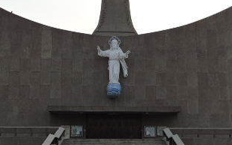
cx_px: 107
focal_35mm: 88
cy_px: 59
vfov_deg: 14.9
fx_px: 557
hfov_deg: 23.5
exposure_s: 1/200
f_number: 3.8
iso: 100
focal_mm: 7.2
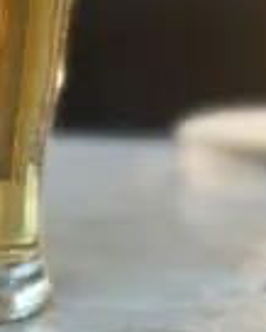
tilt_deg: -4.3
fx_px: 1356
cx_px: -73
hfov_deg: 11.0
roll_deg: +0.9
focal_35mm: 138
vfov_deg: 13.8
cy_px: 49
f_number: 1.78
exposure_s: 1/50
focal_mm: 6.86
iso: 200
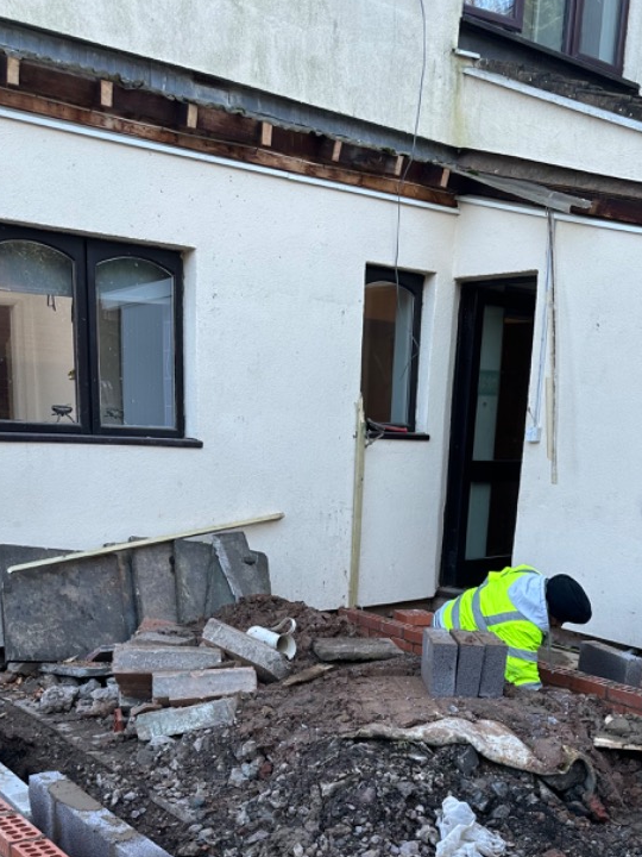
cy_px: 699
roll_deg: -1.7
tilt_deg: -14.8
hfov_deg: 35.9
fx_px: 989
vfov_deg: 44.3
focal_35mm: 40
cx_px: 369
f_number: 1.78
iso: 64
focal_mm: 6.86
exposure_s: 1/184
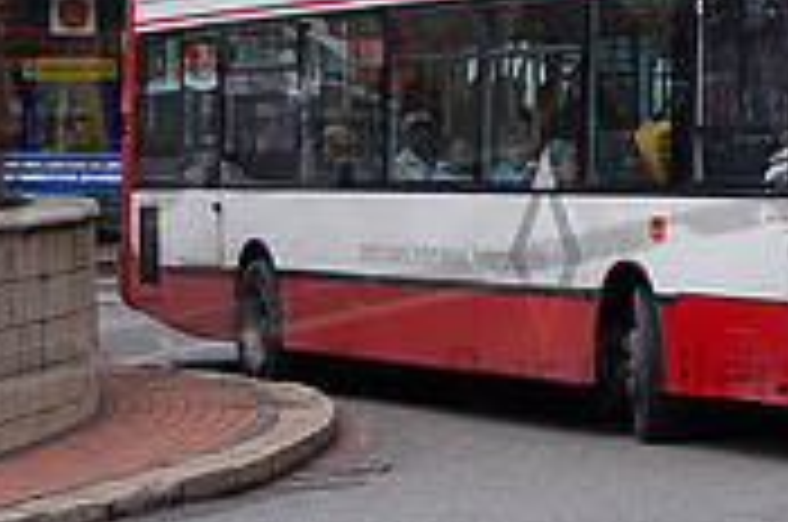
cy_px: 92
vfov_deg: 7.2
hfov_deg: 10.8
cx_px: 770
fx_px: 4129
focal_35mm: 189
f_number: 4.8
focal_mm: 38
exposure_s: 1/640
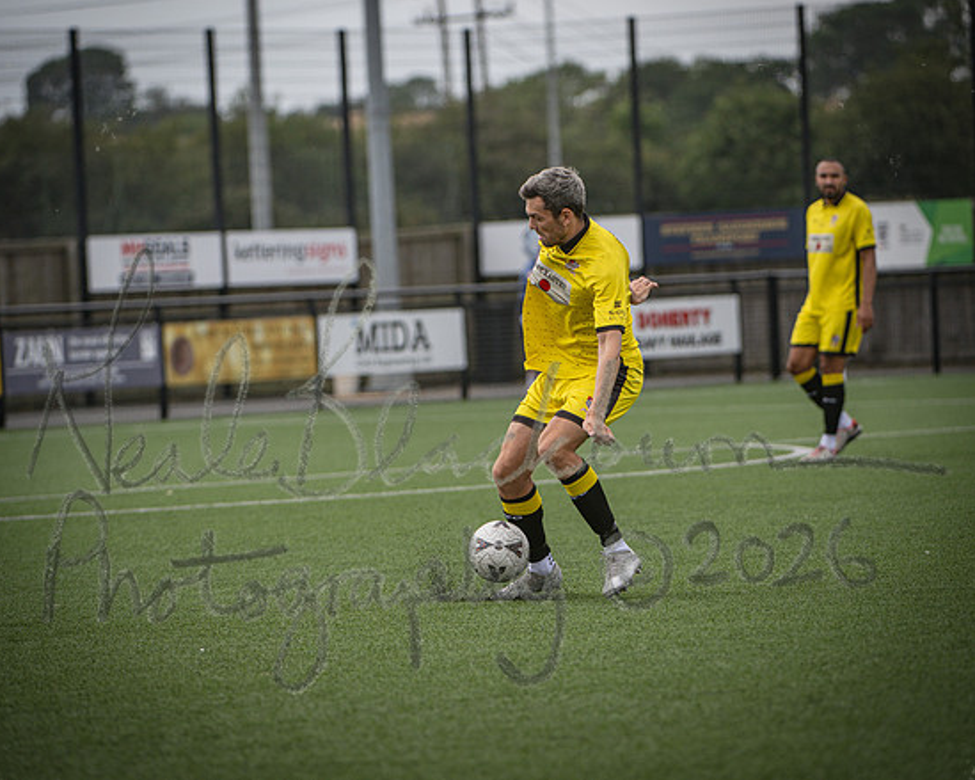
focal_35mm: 231
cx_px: 477
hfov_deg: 8.4
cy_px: 382
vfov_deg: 6.7
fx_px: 6665
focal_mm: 200
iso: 400
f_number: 4
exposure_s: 1/1600
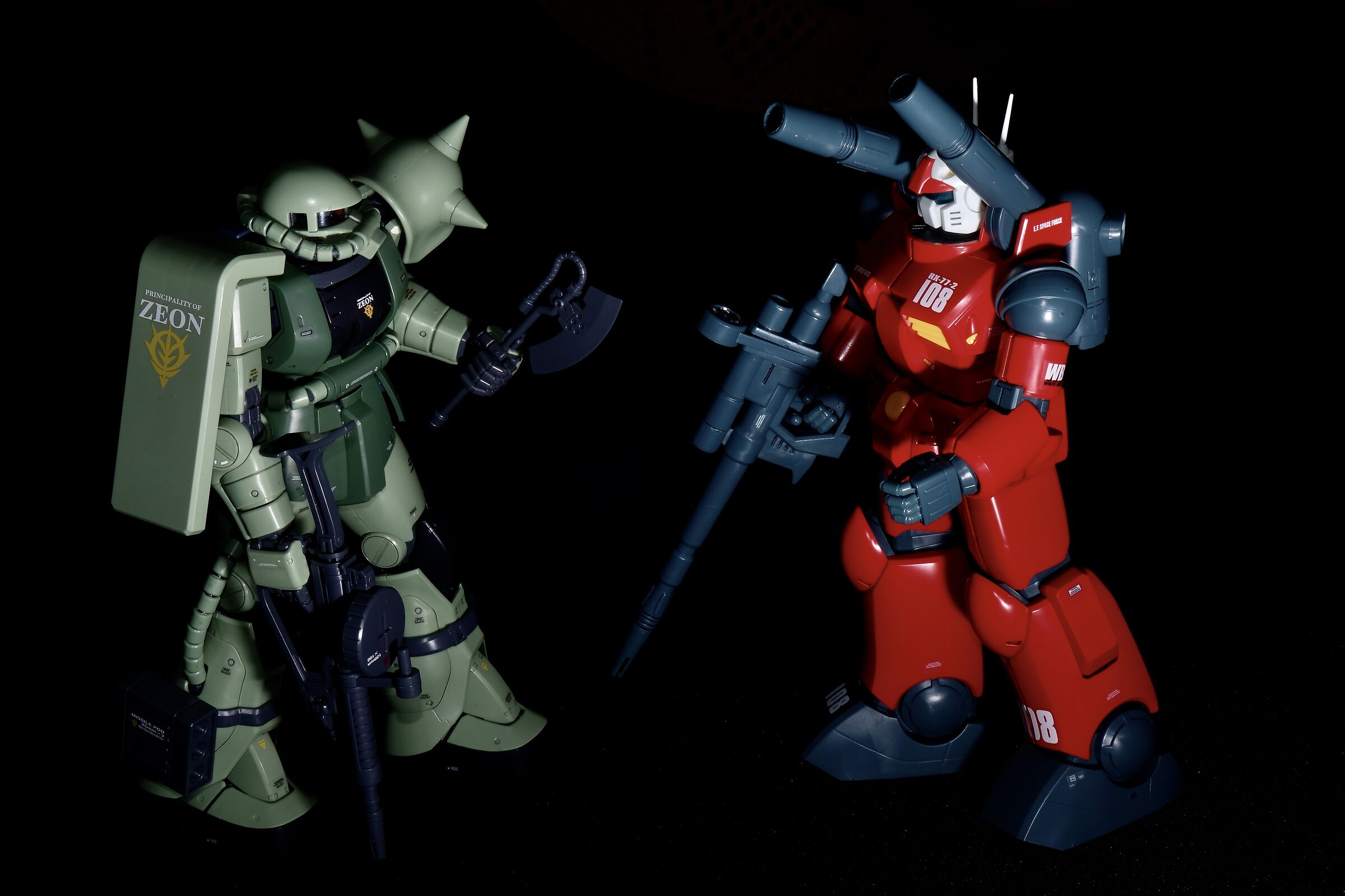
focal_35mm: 73
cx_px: 672
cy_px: 448
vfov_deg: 18.7
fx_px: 2727
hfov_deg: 27.7
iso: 200
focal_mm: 48.4
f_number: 22
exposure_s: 1/180
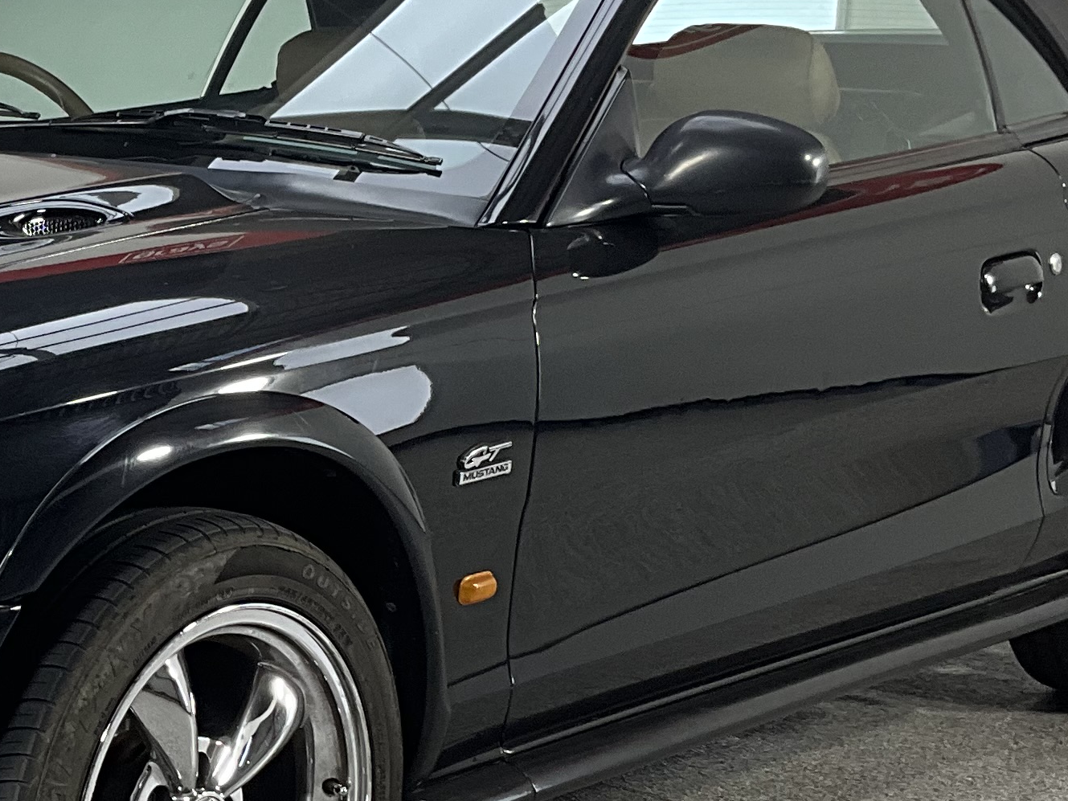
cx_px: -63
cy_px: 527
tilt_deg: -10.9
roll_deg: -0.1
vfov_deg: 16.8
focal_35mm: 88
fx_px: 2715
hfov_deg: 21.3
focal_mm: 3
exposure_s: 1/100
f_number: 1.8
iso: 25
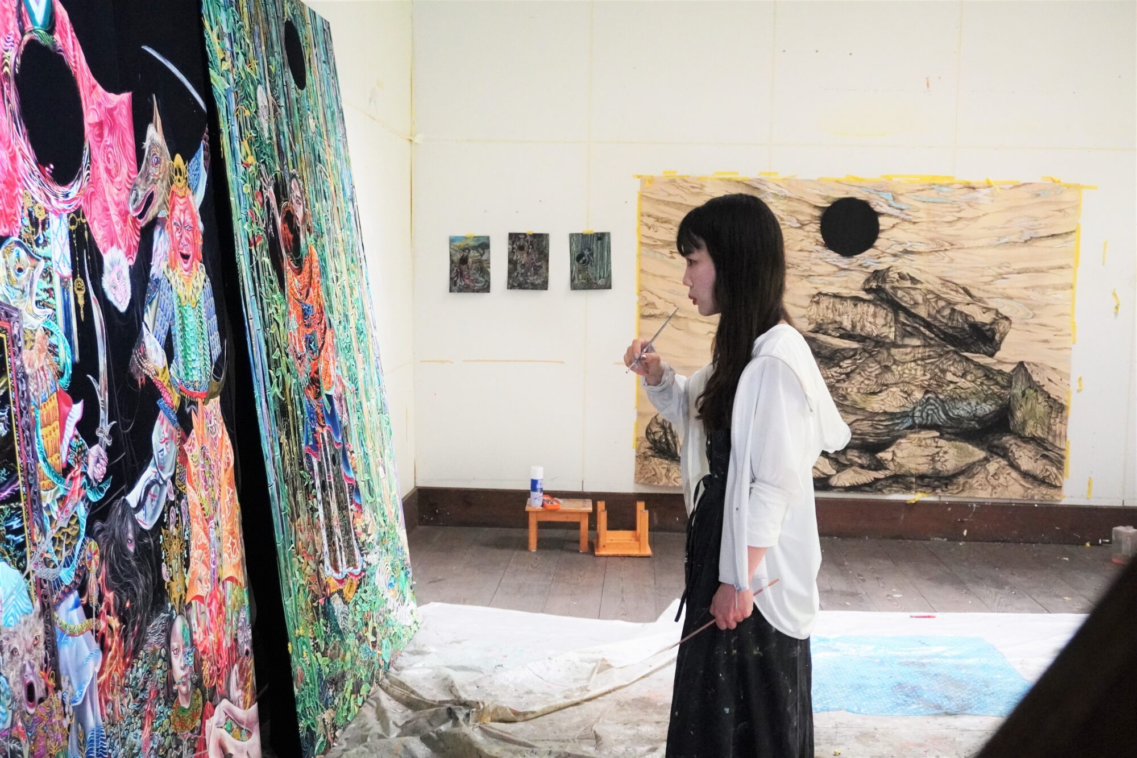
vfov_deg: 33.0
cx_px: 568
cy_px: 379
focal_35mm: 40
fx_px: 1279
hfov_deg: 47.9
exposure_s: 1/100
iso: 6400
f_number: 4.5
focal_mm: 27
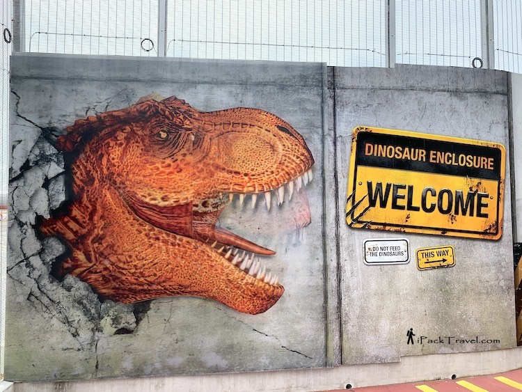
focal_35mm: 26
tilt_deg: +2.6
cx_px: 261
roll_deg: -0.1
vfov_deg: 53.1
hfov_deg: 67.3
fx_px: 392
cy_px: 196
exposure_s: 1/631
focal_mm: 4.25
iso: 25
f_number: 1.8
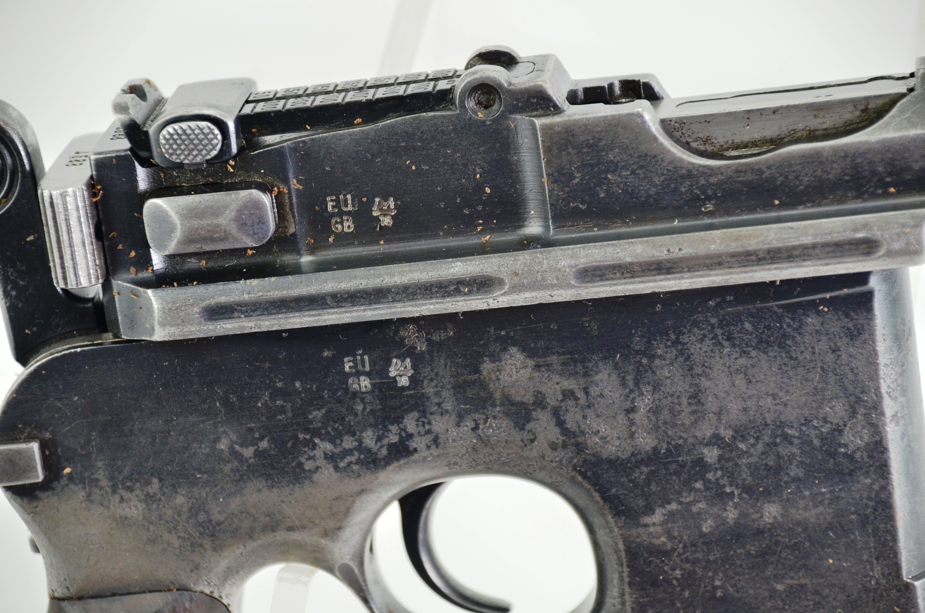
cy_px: 306
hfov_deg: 10.2
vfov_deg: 6.8
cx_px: 462
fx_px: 5192
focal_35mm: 202
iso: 800
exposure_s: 1/125
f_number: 5.6
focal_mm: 135
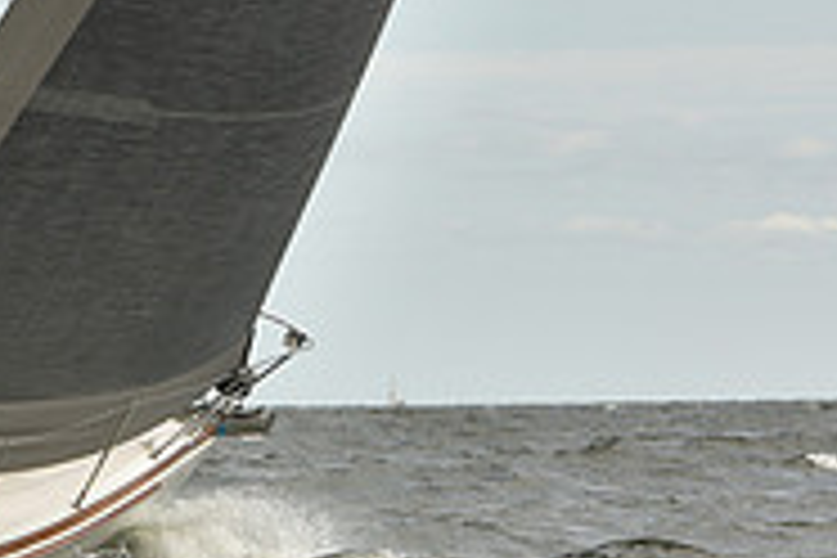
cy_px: 308
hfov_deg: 6.5
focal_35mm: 311
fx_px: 7230
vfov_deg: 4.4
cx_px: -378
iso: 250
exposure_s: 1/800
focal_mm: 100
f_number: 9
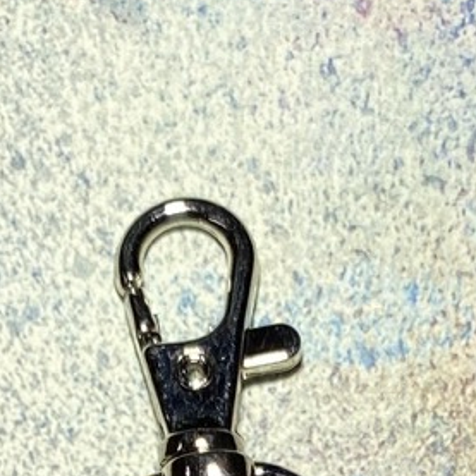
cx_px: 263
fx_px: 1649
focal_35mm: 106
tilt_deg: -85.9
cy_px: 964
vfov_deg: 13.8
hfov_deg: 16.4
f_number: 1.8
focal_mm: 4.25
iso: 32
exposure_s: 1/4444
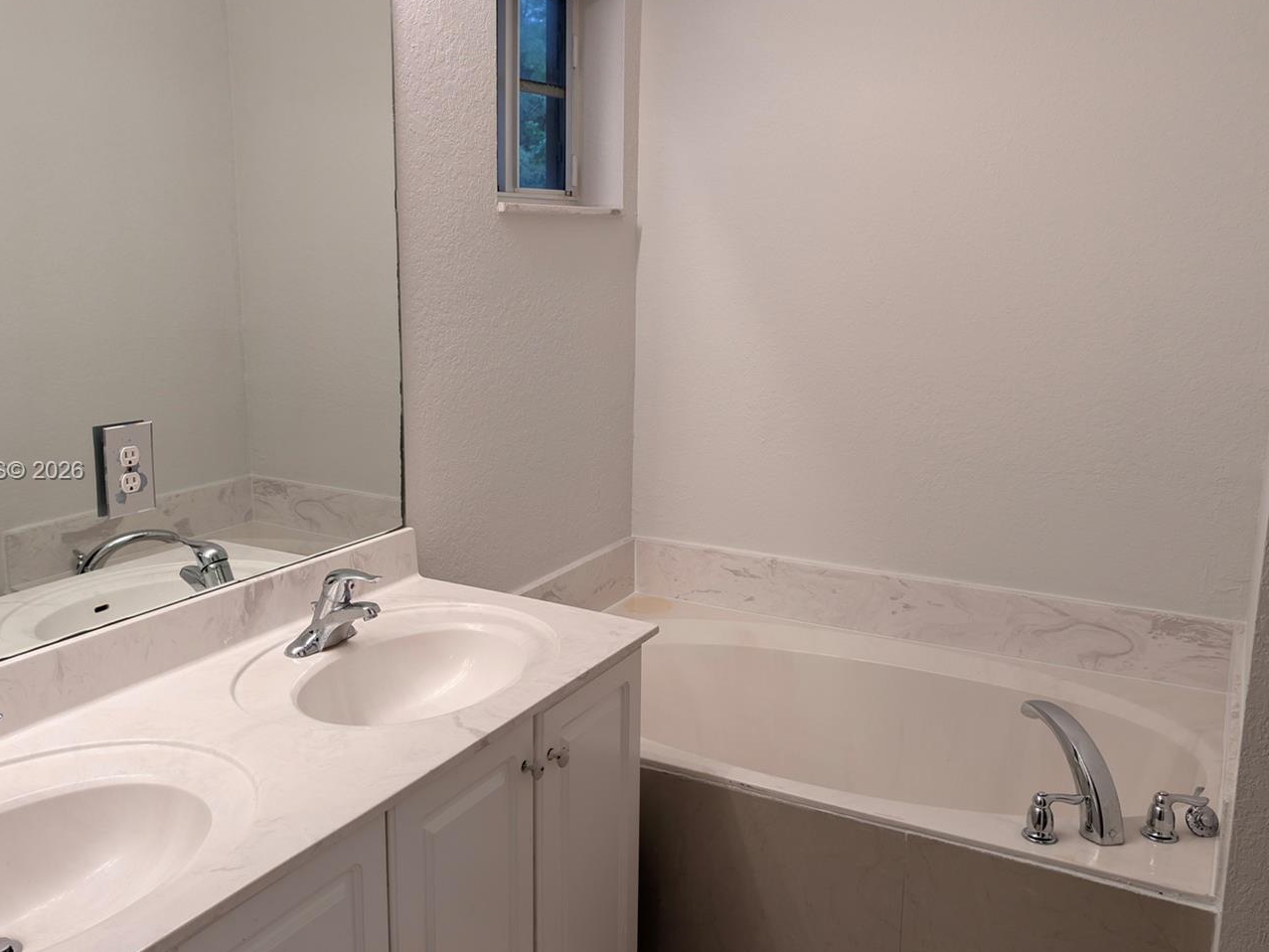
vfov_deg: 46.8
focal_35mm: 30
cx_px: 566
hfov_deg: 59.8
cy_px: 472
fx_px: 1100
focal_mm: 6.9
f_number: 1.68
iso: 93
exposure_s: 1/120
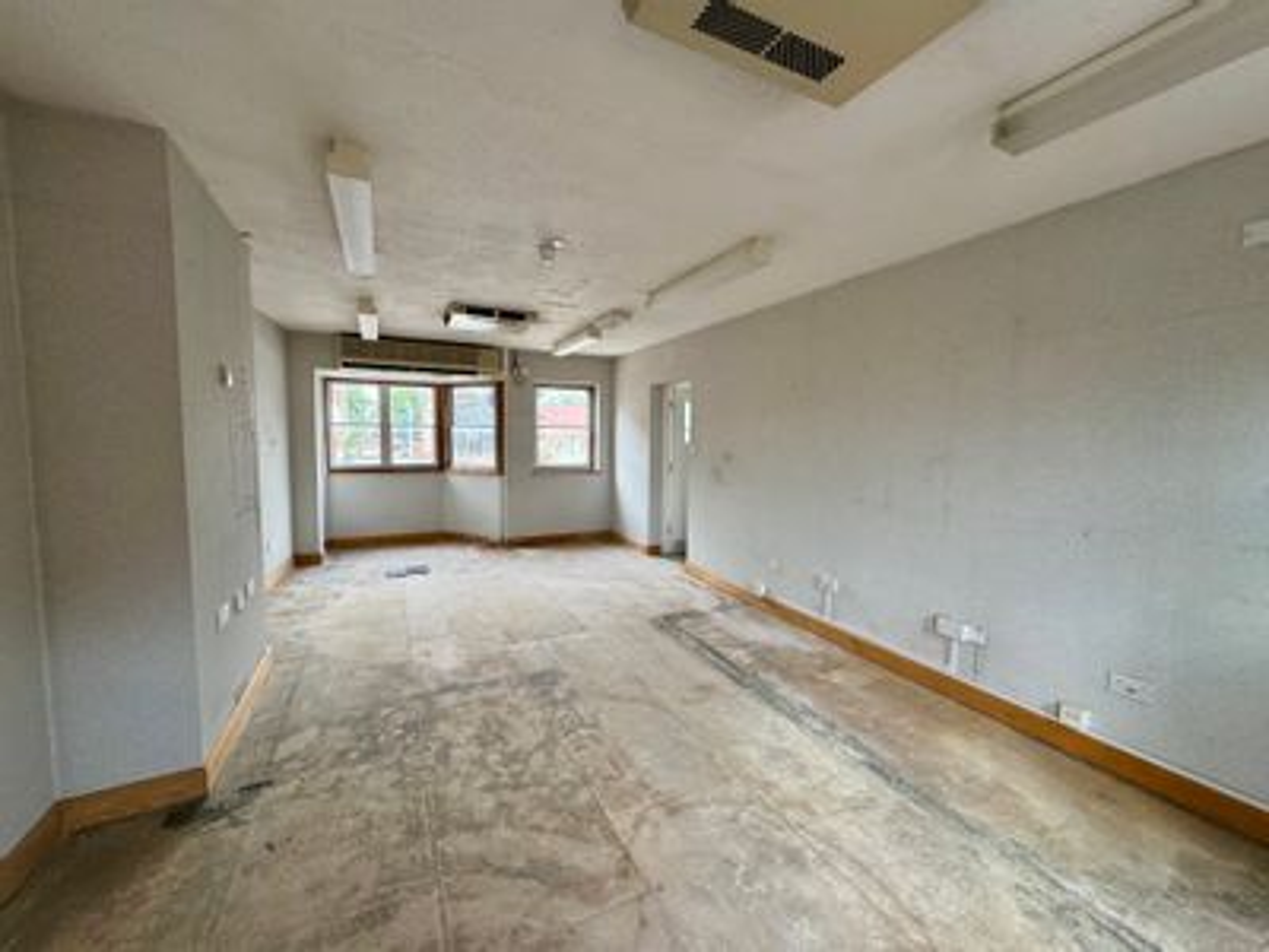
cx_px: 634
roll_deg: -0.4
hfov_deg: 102.1
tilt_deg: -3.0
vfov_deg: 85.7
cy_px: 476
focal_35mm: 14
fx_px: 513
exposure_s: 1/99
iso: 160
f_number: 2.2
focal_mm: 2.22
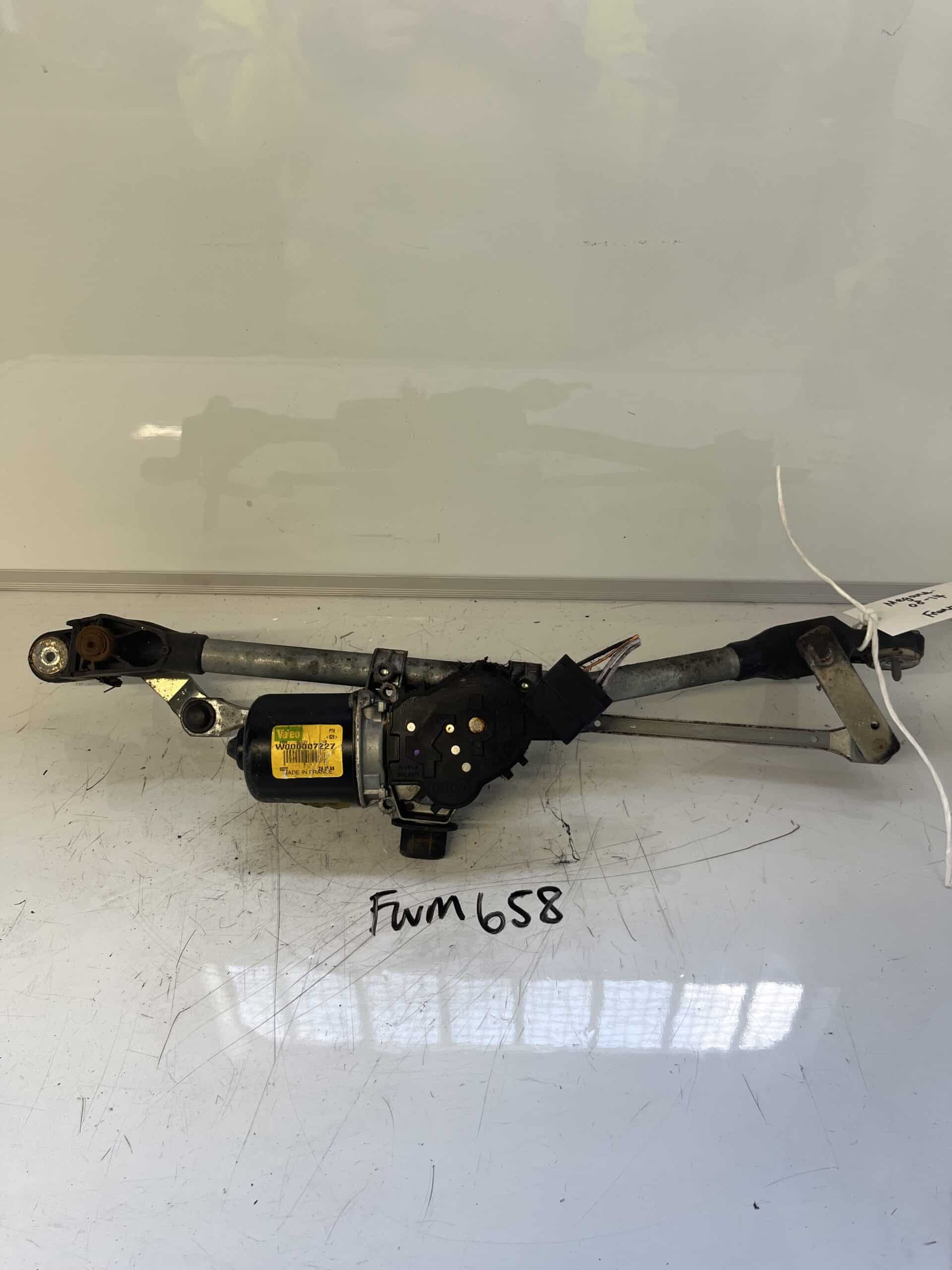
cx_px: 476
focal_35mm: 26
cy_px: 635
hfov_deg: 53.1
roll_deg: +0.2
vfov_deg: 67.3
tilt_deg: -40.3
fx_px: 953
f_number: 1.6
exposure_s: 1/121
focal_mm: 5.1
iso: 80
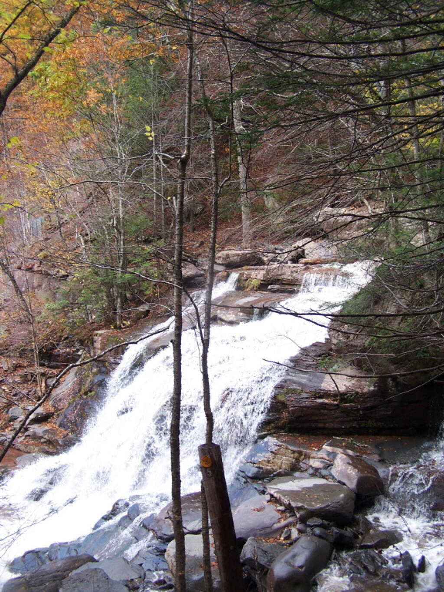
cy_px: 296
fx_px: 650
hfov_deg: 37.7
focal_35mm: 38
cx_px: 222
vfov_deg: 49.0
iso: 80
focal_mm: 6.3
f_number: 2.8
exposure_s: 1/160
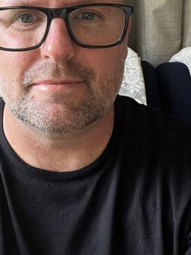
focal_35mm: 51
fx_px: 375
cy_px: 44
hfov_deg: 28.3
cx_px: 60
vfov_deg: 36.0
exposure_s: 1/60
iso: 320
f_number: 2.2
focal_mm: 2.71
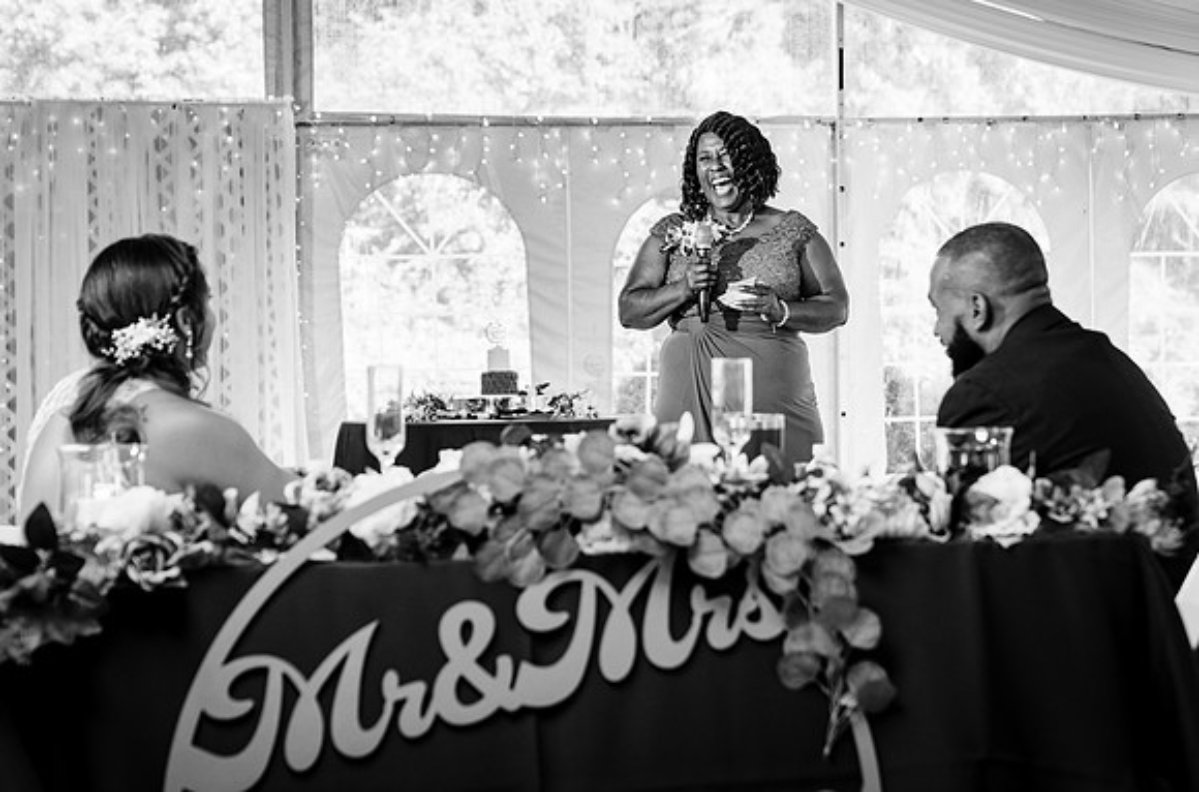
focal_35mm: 68
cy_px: 408
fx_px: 2272
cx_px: 581
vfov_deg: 19.8
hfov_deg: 29.6
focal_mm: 66
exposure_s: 1/200
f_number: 4
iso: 640
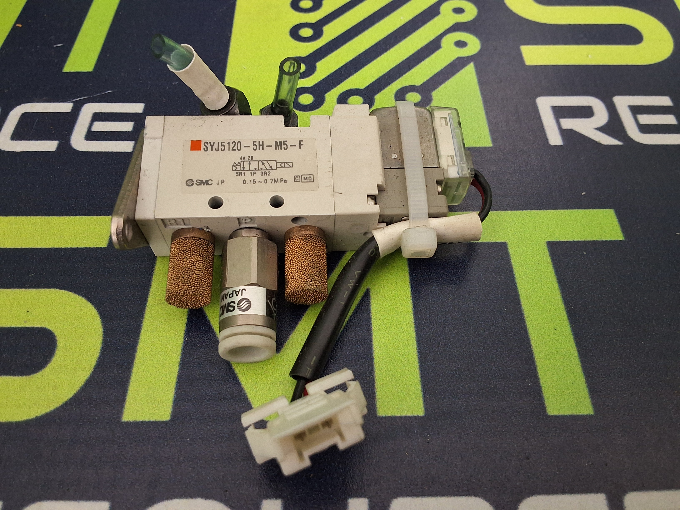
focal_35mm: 28
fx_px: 550
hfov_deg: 63.4
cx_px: 340
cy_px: 255
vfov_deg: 49.7
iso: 320
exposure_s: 1/24
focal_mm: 2.91
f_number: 1.9
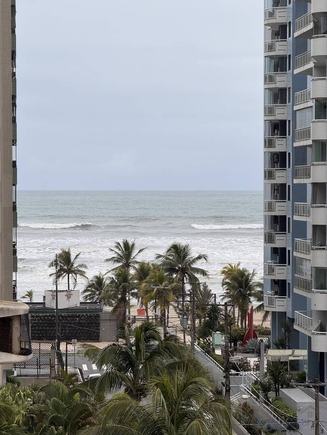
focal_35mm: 120
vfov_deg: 16.4
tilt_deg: -0.6
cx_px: 164
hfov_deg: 12.3
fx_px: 1511
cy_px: 218
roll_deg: +0.4
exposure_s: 1/990
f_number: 2.8
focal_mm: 15.66
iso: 50
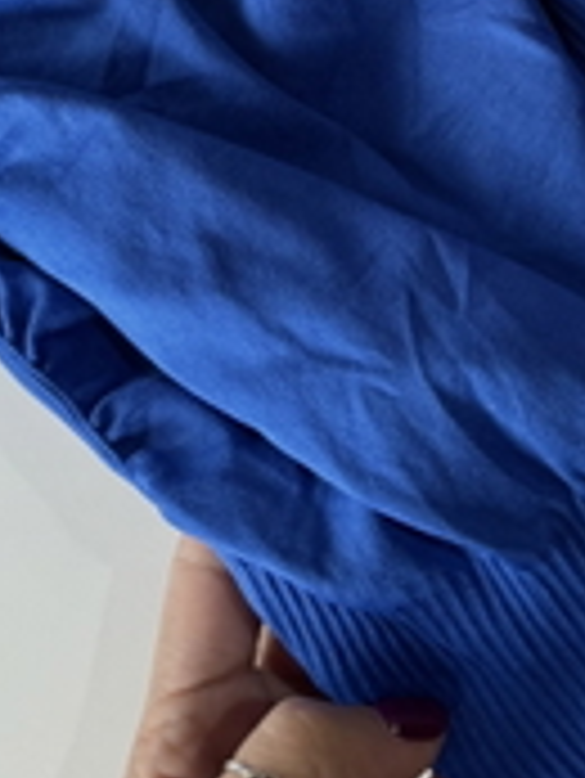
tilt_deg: -73.9
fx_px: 1665
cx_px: 531
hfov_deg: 19.5
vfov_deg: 22.2
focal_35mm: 74
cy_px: -353
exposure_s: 1/50
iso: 250
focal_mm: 6.76
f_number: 1.78
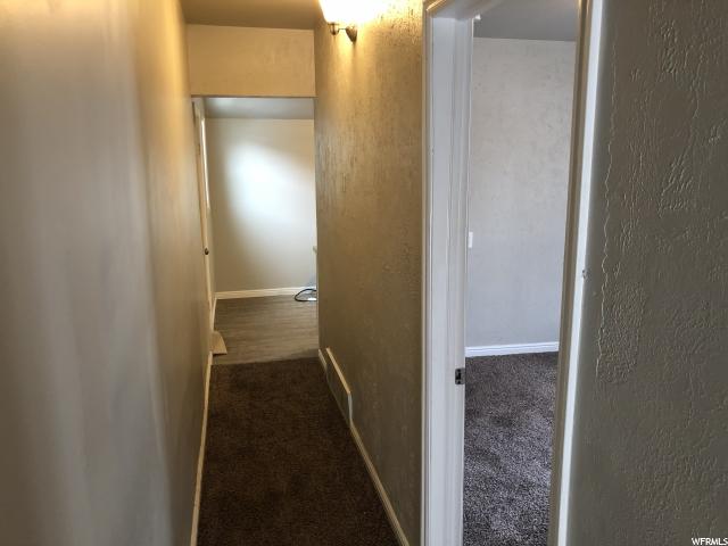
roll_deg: +0.2
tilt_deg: -11.8
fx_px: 589
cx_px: 364
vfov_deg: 49.7
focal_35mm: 28
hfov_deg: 63.4
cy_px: 273
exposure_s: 1/15
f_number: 1.8
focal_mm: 4
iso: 80
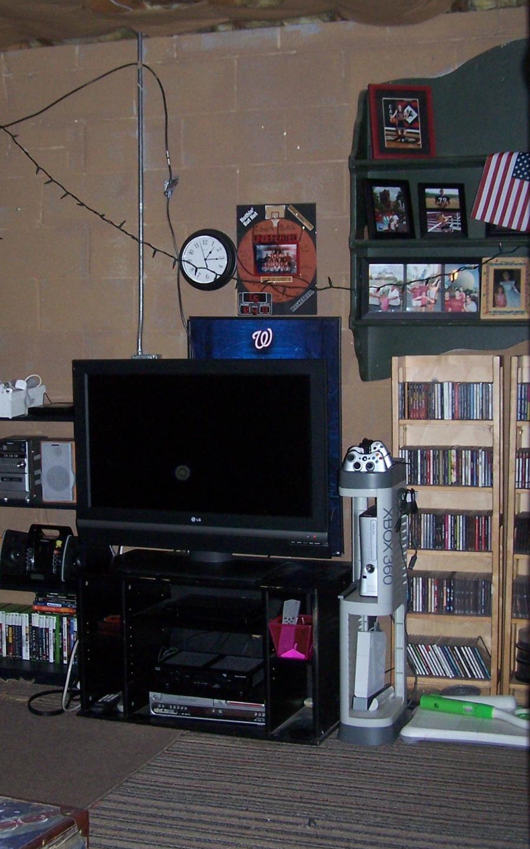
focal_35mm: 56
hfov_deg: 23.0
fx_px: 1295
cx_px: 159
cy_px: 408
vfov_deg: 36.3
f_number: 2.8
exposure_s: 1/60
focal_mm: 6.3
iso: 140
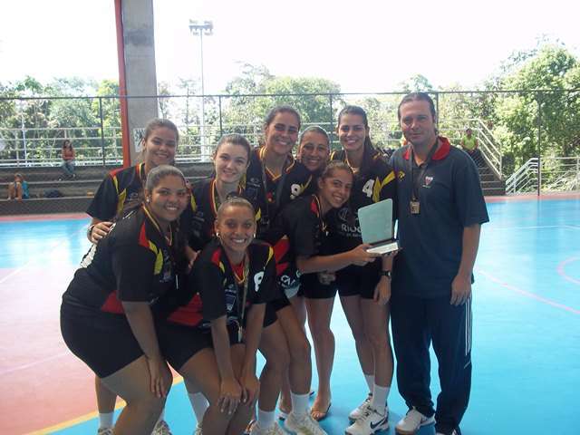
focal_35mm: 36
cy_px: 218
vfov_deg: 39.7
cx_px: 290
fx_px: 603
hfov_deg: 51.4
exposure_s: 1/125
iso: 80
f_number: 3.1
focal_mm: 6.5
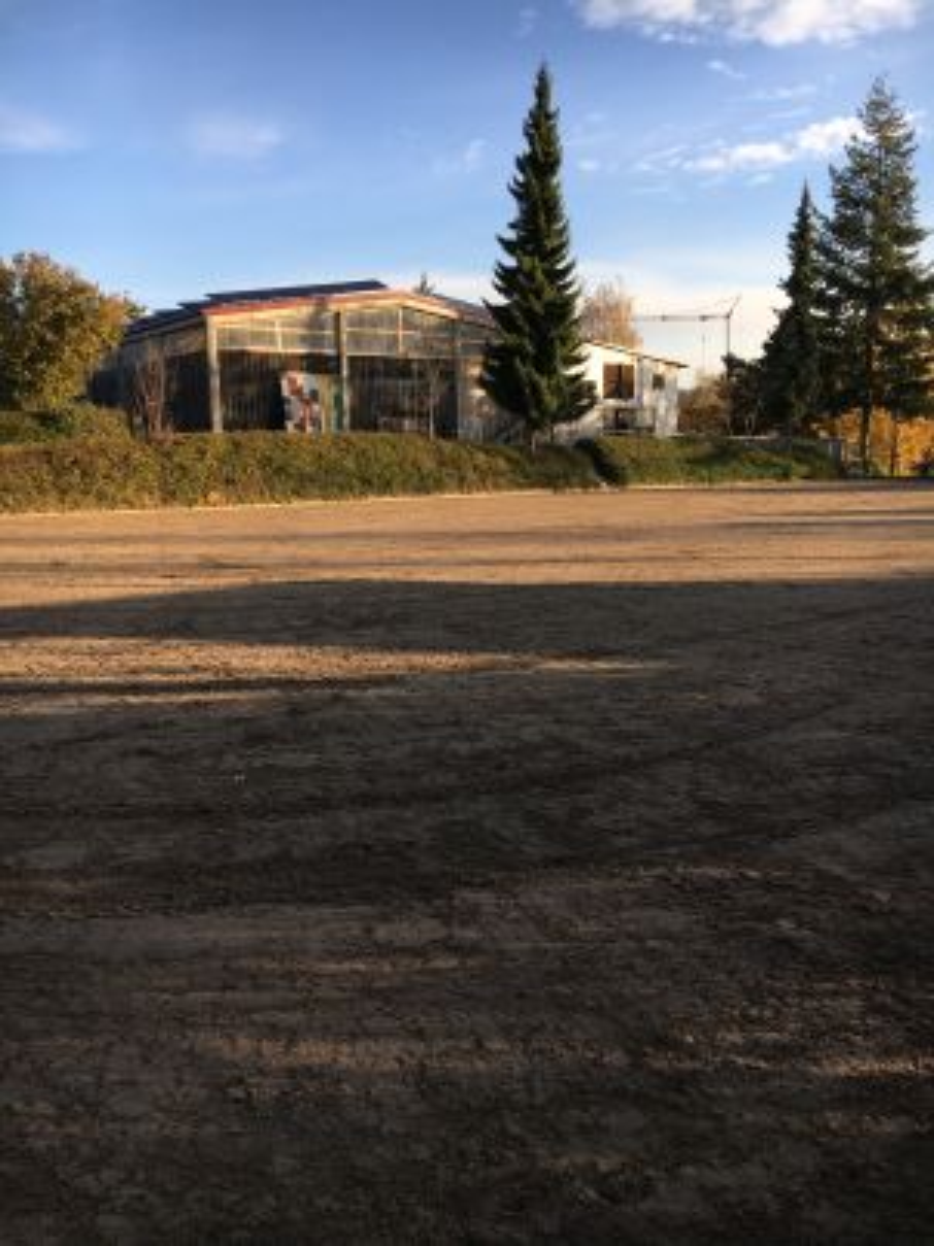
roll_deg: +1.1
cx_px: 467
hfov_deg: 48.2
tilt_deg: -11.0
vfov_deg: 61.7
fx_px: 1044
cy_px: 623
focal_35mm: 29
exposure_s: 1/516
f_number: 2.2
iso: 25
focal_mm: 4.15
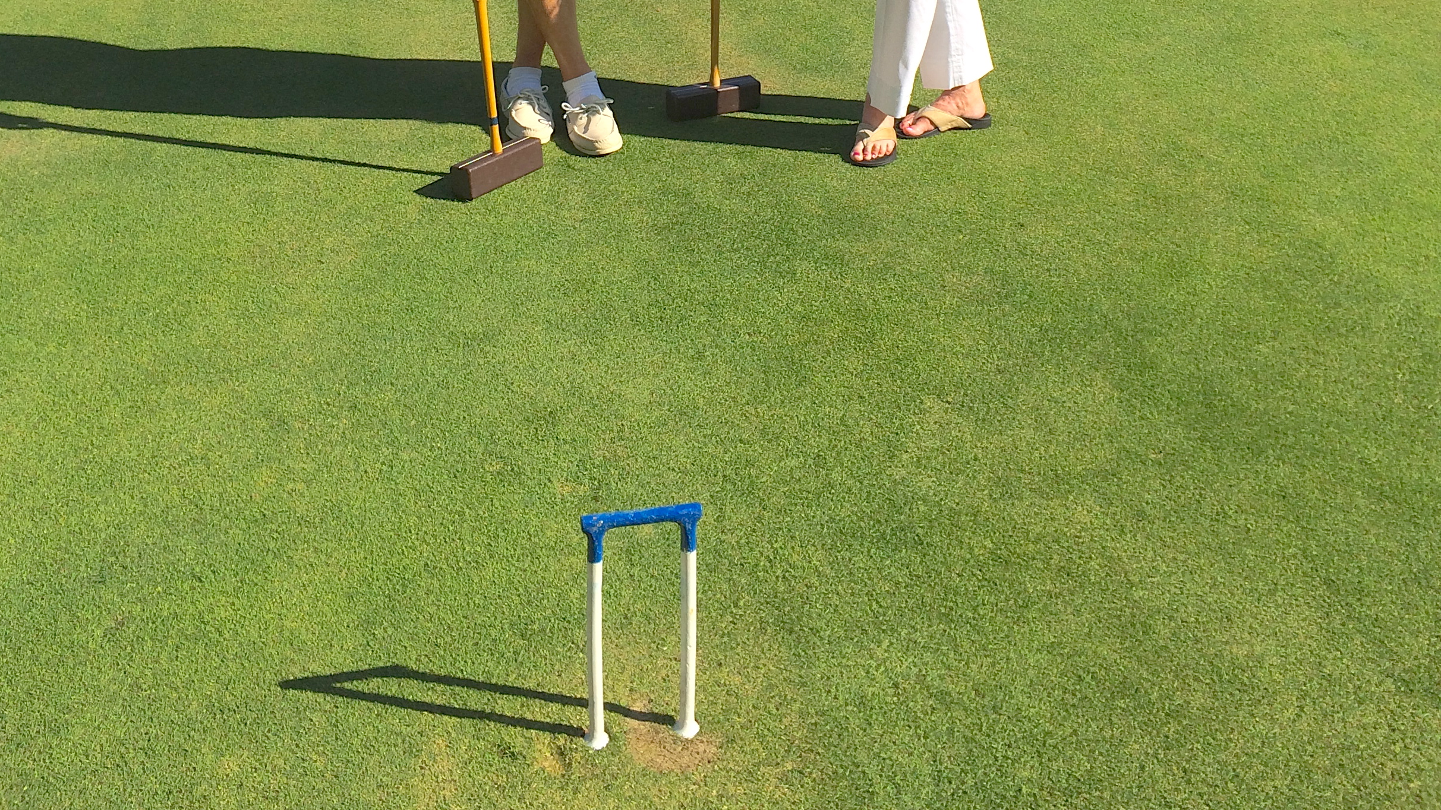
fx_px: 1681
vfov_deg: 25.0
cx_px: 714
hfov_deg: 46.4
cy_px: -100
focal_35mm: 44
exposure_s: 1/1866
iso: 32
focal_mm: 4.12
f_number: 2.2
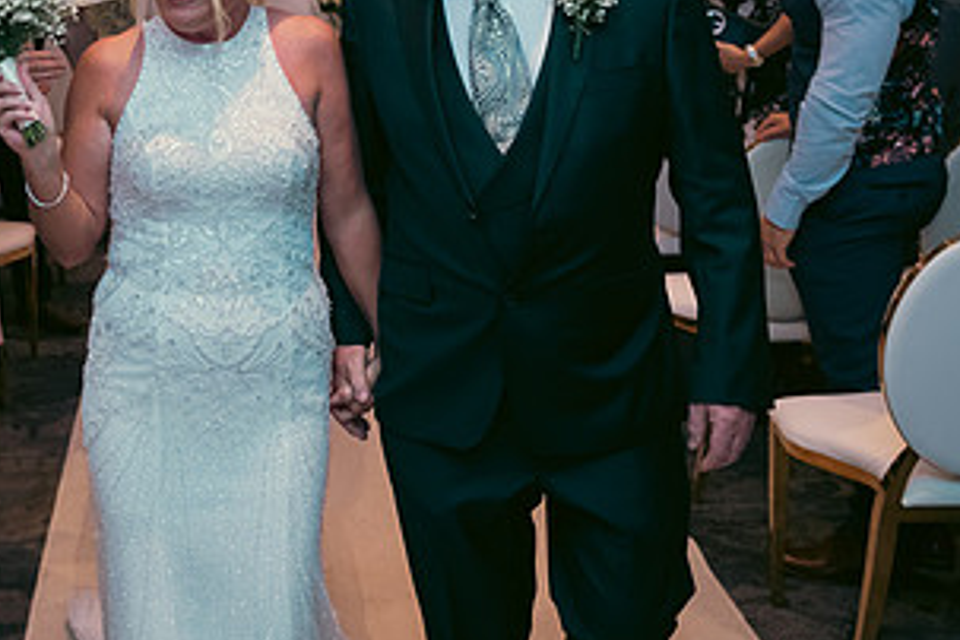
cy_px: 71
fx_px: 1733
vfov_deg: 20.5
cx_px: 234
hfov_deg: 30.4
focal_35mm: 65
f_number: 3.5
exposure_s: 1/160
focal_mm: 34
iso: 800
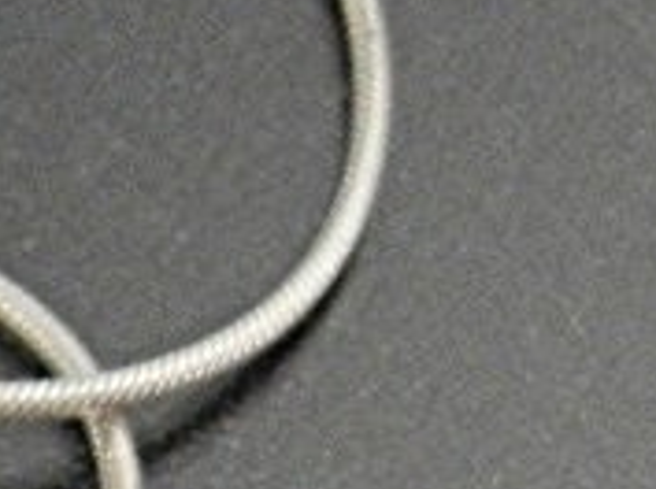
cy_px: 726
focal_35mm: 261
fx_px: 4936
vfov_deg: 5.6
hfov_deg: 7.4
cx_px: -541
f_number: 7.6
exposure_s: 1/30
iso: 800
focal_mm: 8.1
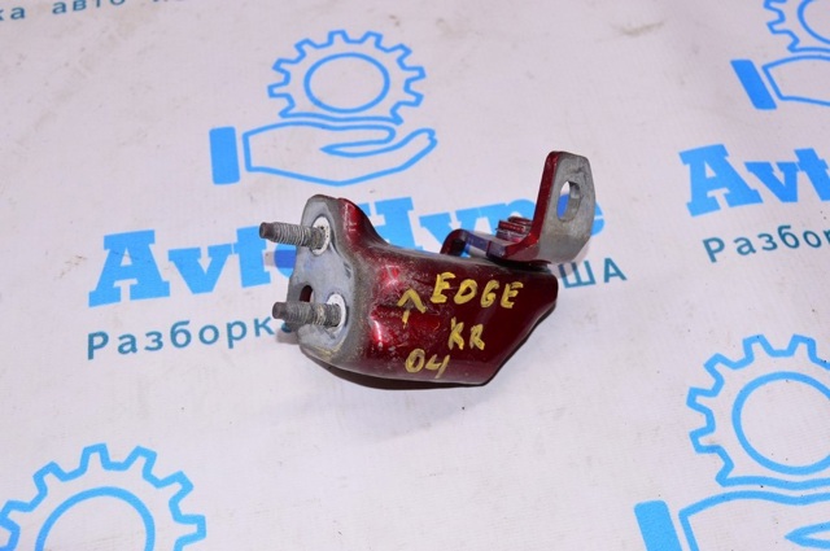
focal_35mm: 44
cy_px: 276
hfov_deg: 45.0
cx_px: 415
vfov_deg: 30.8
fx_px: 1002
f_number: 8
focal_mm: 29
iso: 1600
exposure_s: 1/160
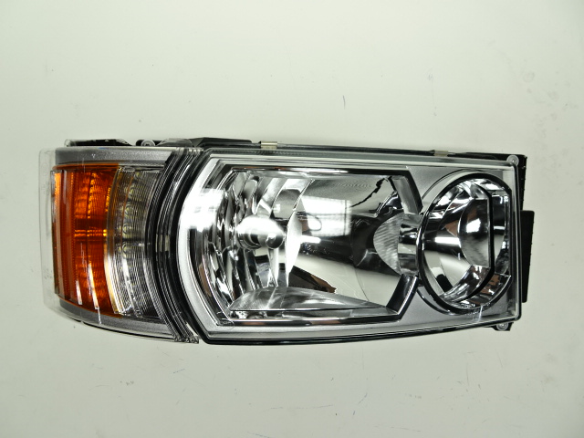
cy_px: 219
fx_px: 405
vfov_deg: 56.8
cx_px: 292
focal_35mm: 24
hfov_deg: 71.6
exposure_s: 1/40
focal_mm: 4.1
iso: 80
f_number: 3.5
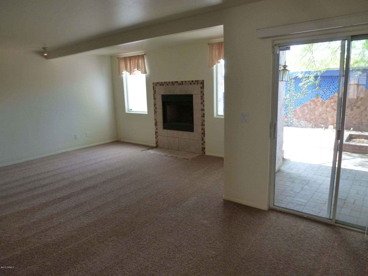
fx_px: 255
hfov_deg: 71.6
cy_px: 138
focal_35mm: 24
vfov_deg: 56.8
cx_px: 184
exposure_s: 1/60
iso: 200
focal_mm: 4.3
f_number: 3.3
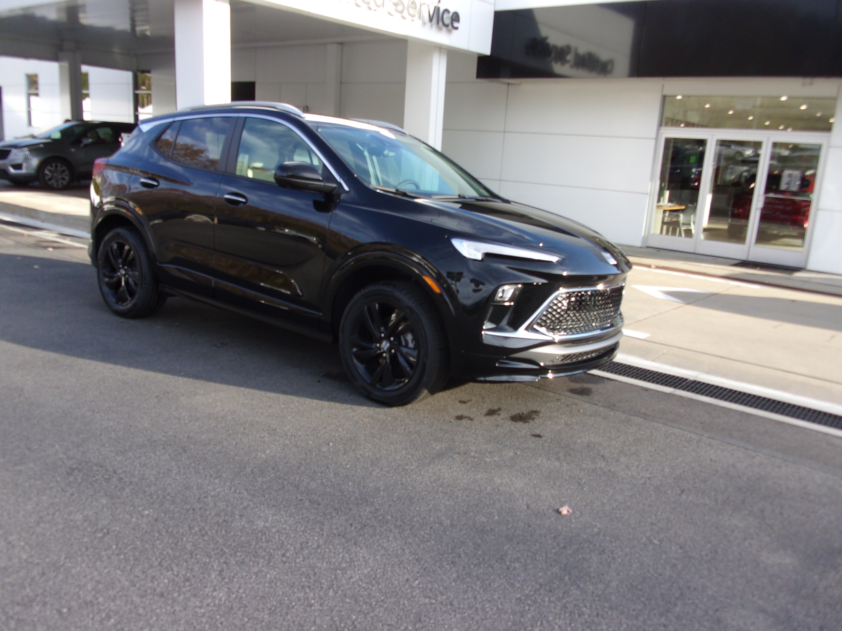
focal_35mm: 28
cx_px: 421
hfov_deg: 63.4
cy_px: 316
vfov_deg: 49.7
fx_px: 681
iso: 80
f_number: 3.9
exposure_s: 1/160
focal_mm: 5.1
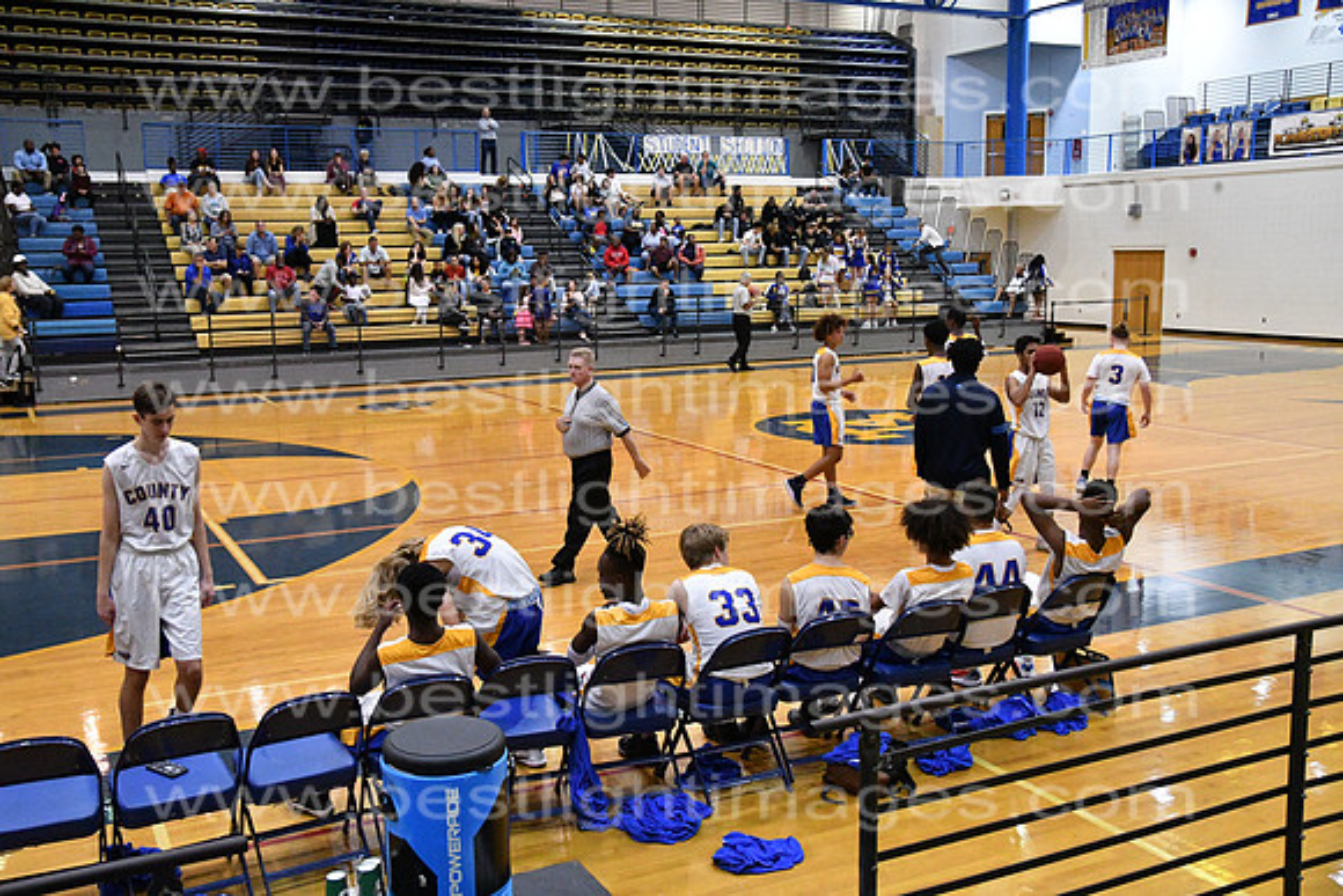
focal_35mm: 36
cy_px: 448
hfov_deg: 53.1
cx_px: 672
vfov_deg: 36.9
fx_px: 1343
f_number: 3.5
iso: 8000
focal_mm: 24
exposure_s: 1/640
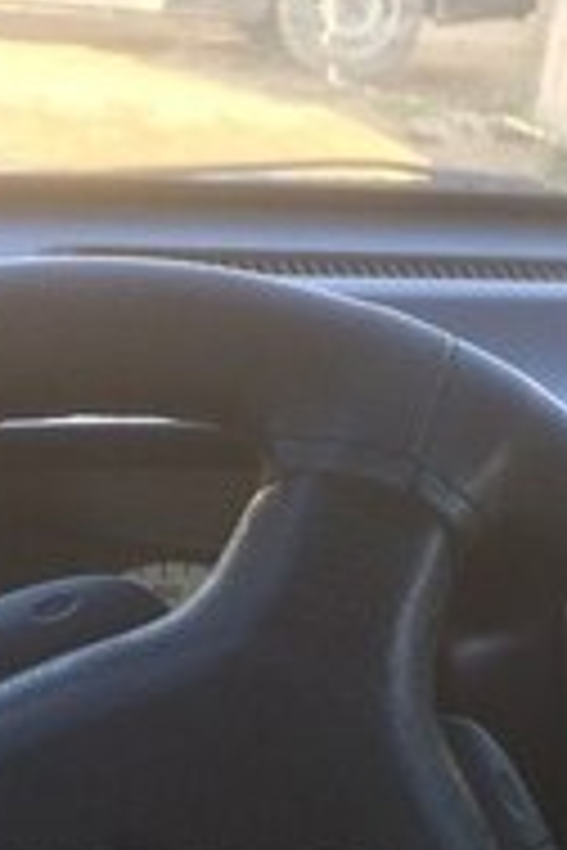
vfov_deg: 24.2
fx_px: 1866
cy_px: 908
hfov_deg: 17.3
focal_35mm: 79
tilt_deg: -29.4
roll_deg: -8.8
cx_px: 266
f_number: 2.2
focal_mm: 4.15
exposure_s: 1/100
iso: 32
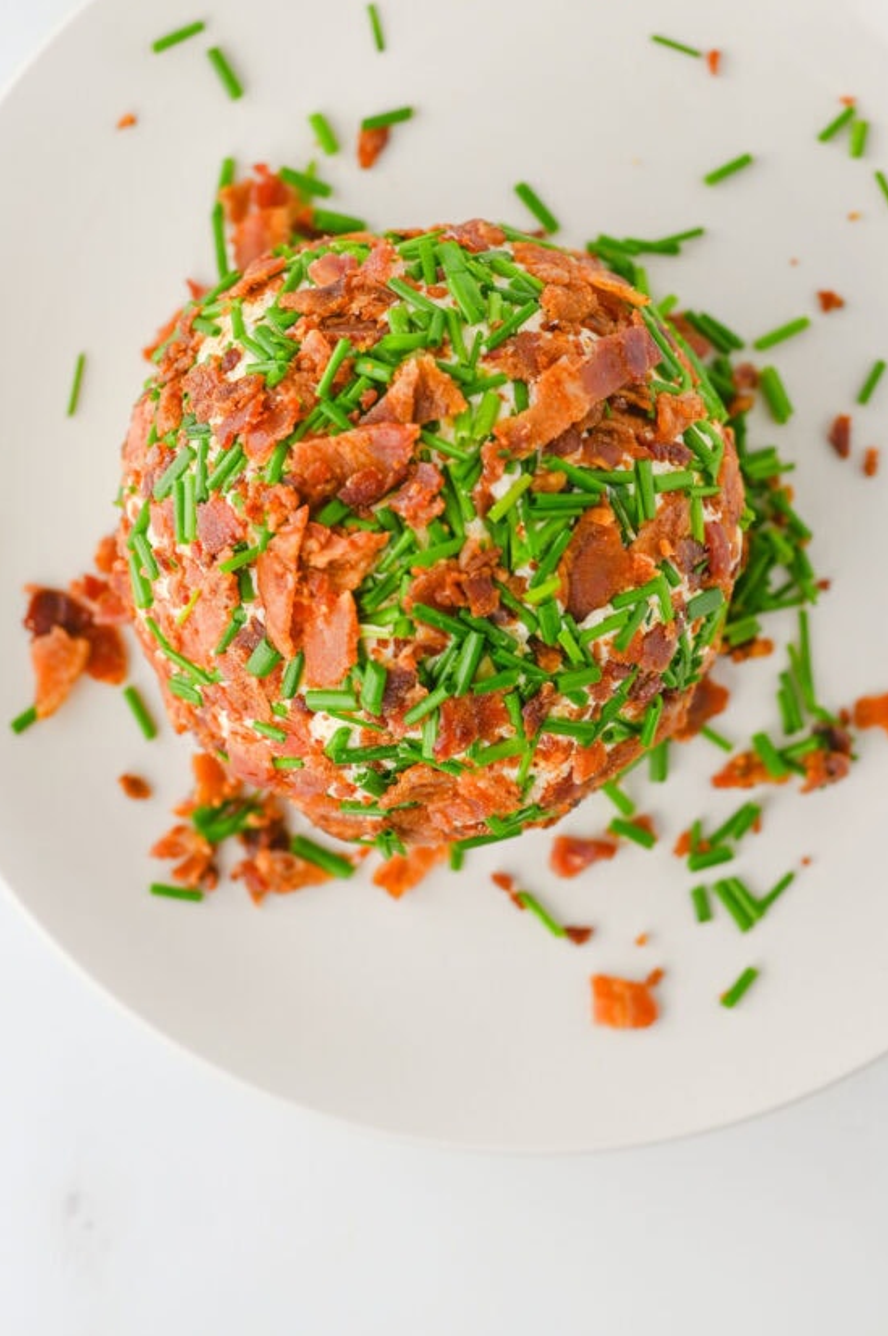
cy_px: 527
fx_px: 2299
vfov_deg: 32.3
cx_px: 407
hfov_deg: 21.9
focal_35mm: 62
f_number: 5
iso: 140
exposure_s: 1/80
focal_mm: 50
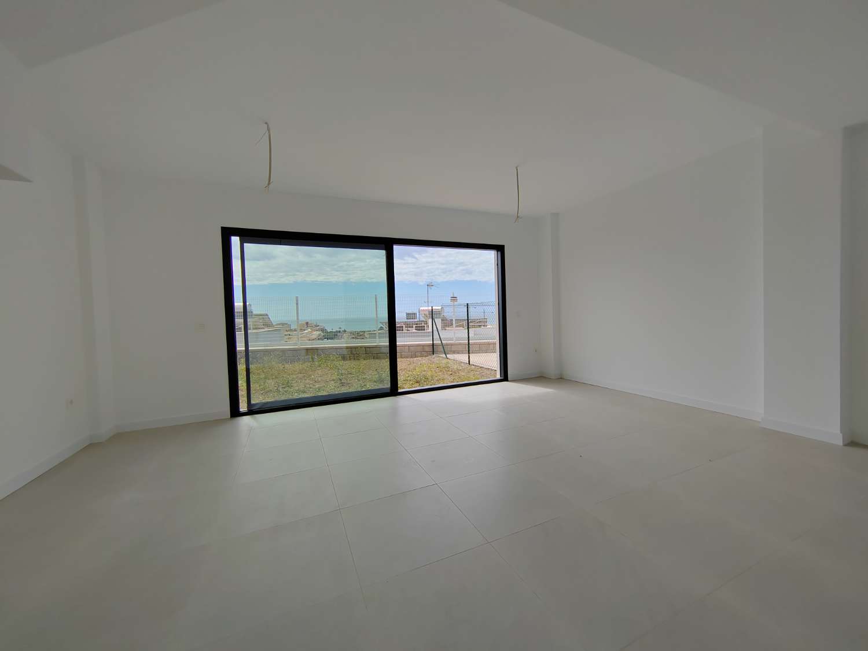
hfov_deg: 106.2
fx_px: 326
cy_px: 326
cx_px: 434
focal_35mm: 13
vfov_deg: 89.9
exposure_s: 1/1000
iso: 100
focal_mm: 2.16
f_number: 2.2
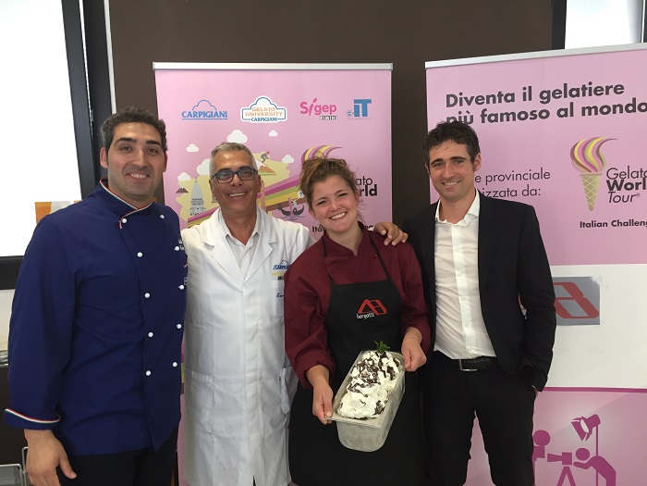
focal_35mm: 29
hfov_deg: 61.7
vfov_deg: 48.2
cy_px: 243
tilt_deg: -3.4
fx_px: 542
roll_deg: +2.0
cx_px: 324
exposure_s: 1/33
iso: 125
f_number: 2.2
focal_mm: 4.15
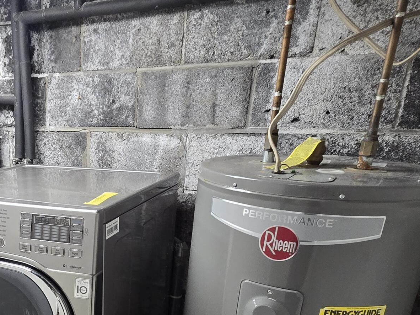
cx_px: 54
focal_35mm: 33
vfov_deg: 39.8
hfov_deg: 50.1
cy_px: 283
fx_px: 400
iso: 250
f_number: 2.2
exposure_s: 1/60
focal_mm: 2.2
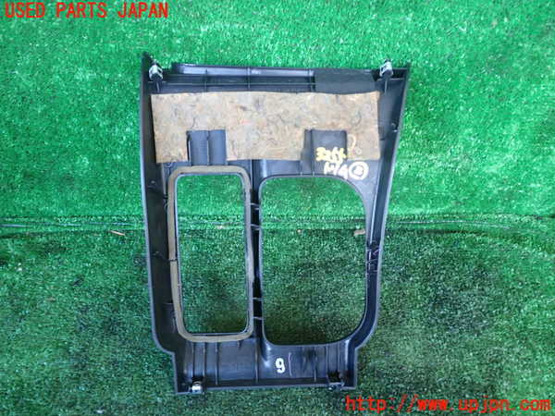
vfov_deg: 46.8
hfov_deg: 60.0
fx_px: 481
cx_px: 278
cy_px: 208
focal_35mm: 30
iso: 250
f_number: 2.3
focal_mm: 5.4
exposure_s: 1/30
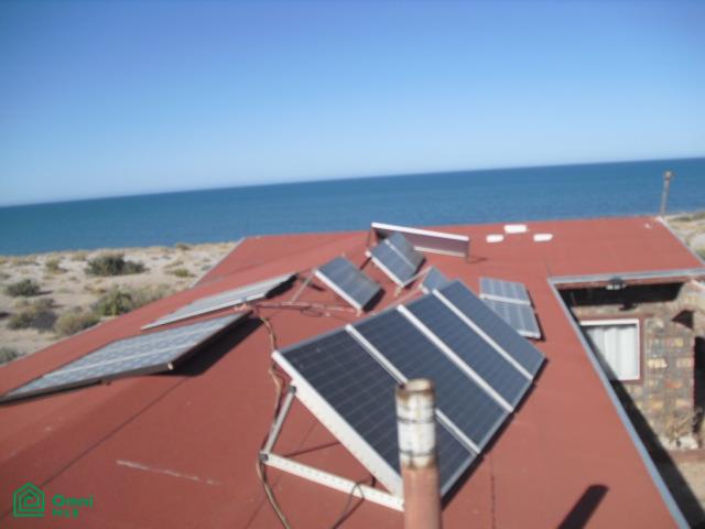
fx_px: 733
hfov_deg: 51.4
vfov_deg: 39.7
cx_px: 352
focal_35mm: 36
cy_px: 264
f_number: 7.8
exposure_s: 1/160
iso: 64
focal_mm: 6.3
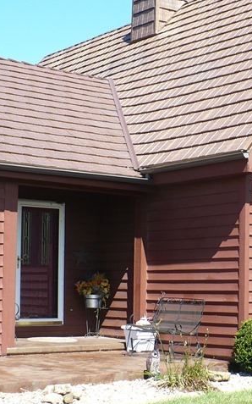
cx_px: 235
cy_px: 202
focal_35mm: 74
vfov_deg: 27.9
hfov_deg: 17.3
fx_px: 813
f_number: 2.8
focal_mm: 6.1
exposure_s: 1/500
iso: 100
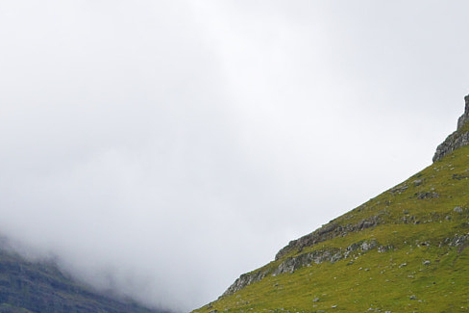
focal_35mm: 177
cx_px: 485
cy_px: 474
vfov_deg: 7.6
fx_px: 2305
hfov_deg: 11.5
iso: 400
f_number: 7.1
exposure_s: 1/60
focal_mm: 36
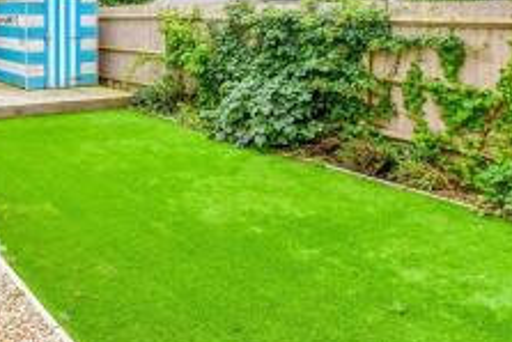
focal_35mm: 32
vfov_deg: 37.2
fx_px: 455
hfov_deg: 48.4
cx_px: 1
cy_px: 6
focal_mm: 10
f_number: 8
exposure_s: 1/250
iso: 320
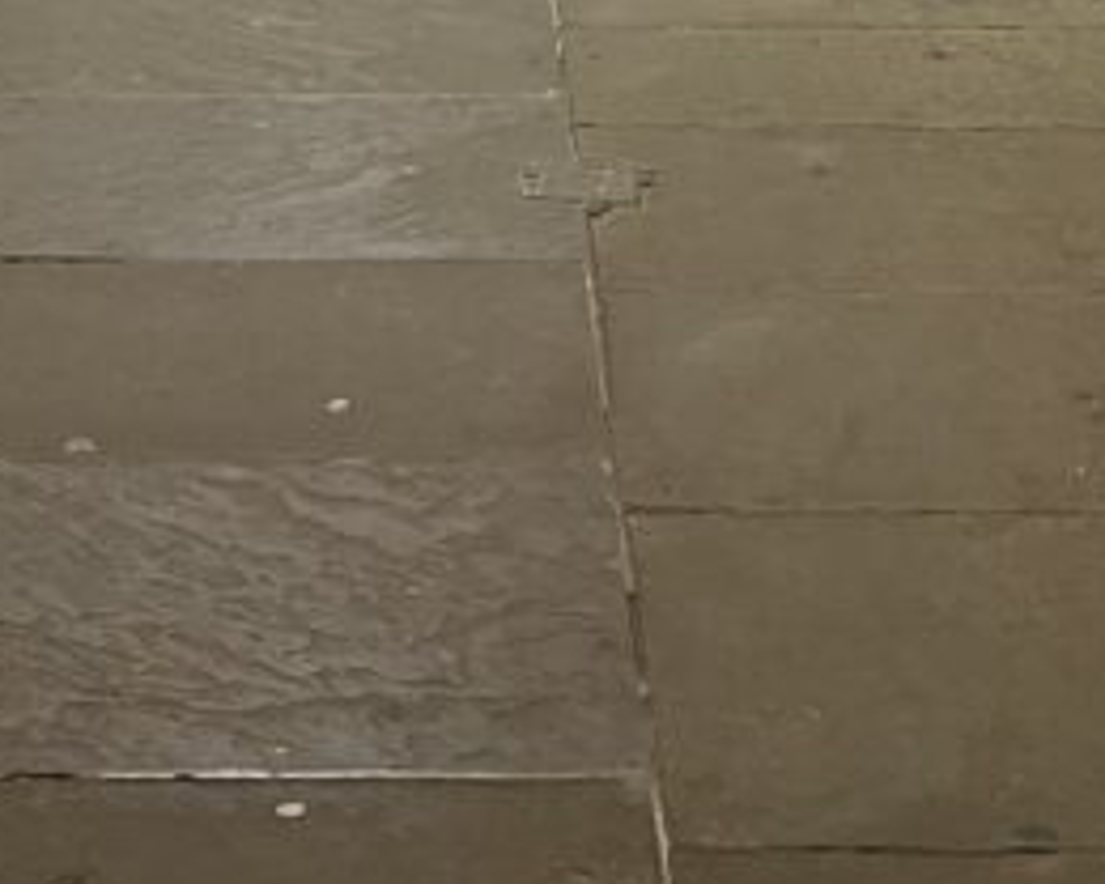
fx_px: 3270
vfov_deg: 14.1
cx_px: 514
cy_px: -552
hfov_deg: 19.2
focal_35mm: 100
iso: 160
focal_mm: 5.7
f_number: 1.5
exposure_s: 1/48
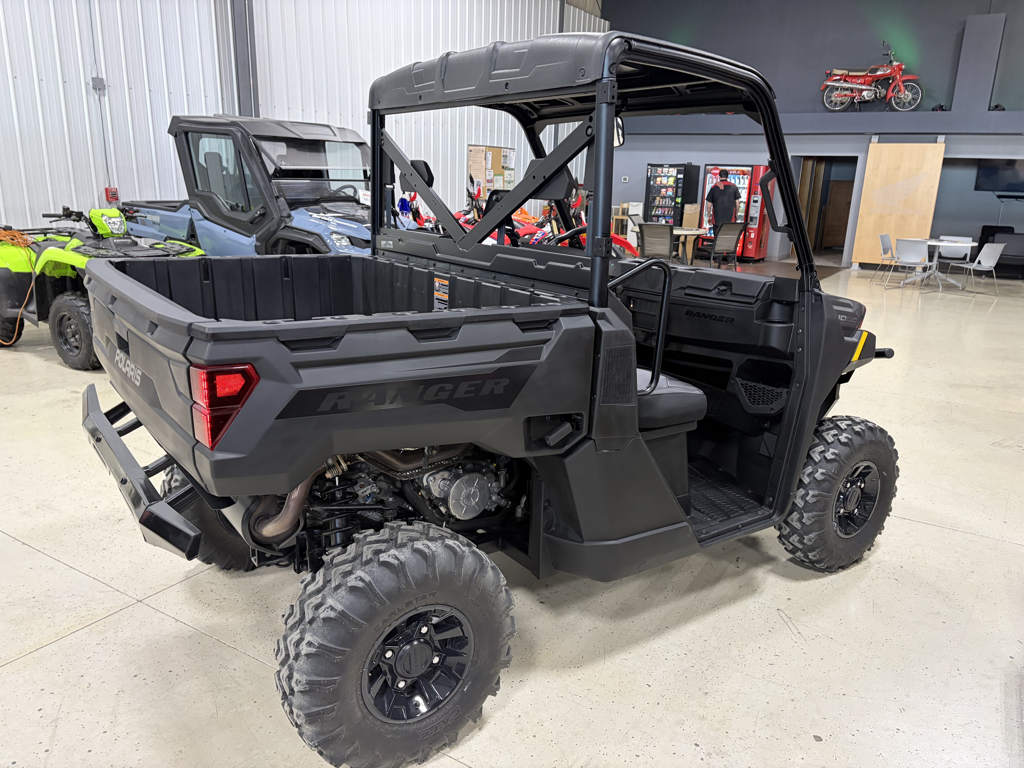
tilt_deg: -13.9
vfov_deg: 53.1
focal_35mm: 26
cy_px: 384
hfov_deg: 67.3
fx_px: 769
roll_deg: +0.0
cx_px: 512
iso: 250
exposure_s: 1/60
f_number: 1.6
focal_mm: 5.96
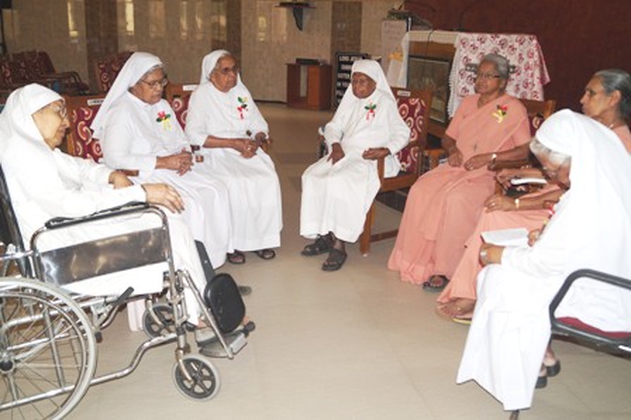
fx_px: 631
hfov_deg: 53.2
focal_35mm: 36
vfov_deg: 36.8
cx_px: 316
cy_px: 210
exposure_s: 1/60
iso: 800
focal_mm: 24
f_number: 4
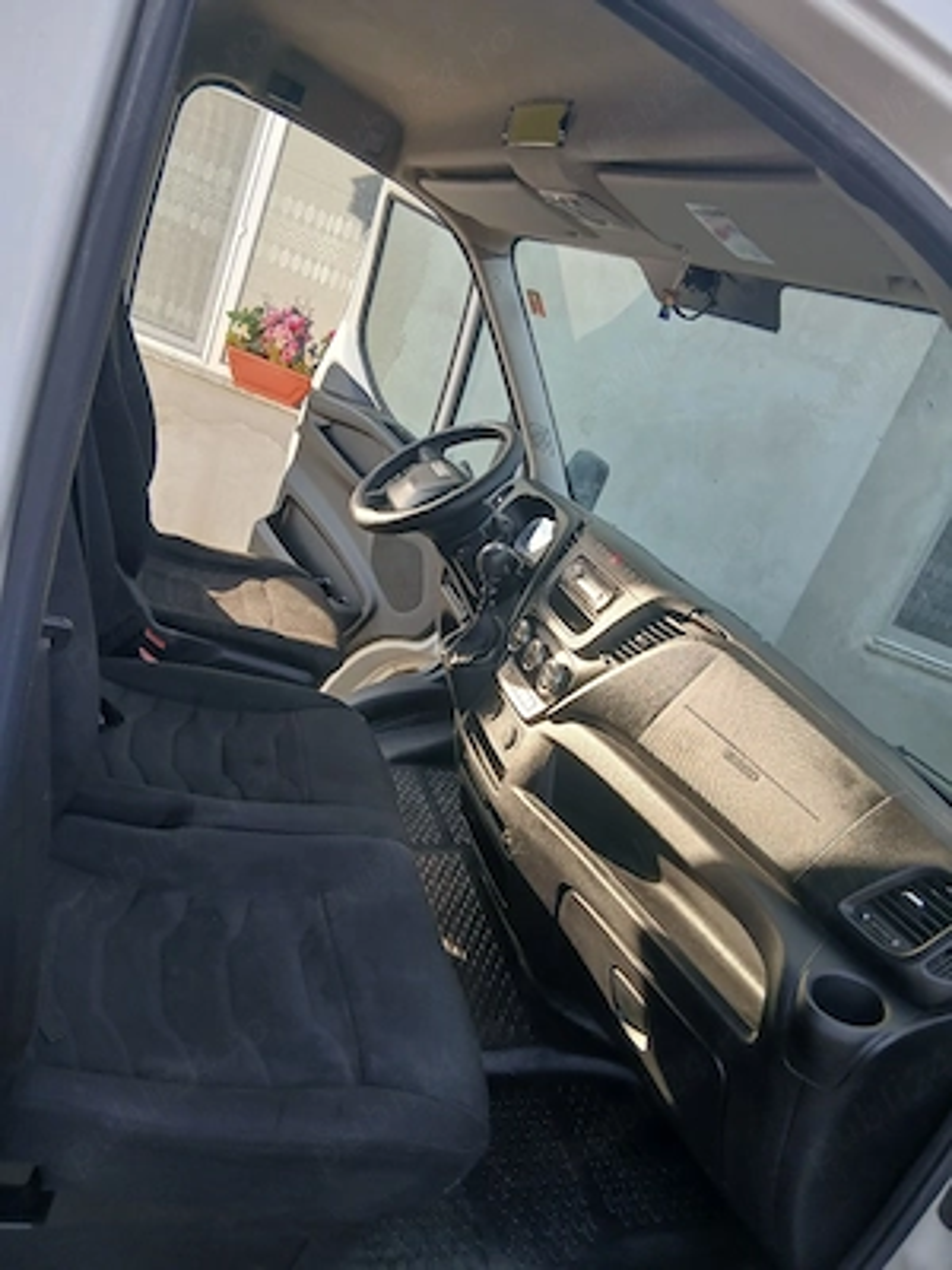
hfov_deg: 53.1
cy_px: 635
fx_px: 953
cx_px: 476
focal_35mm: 26
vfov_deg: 67.3
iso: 40
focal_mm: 3.98
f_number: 1.8
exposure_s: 1/101
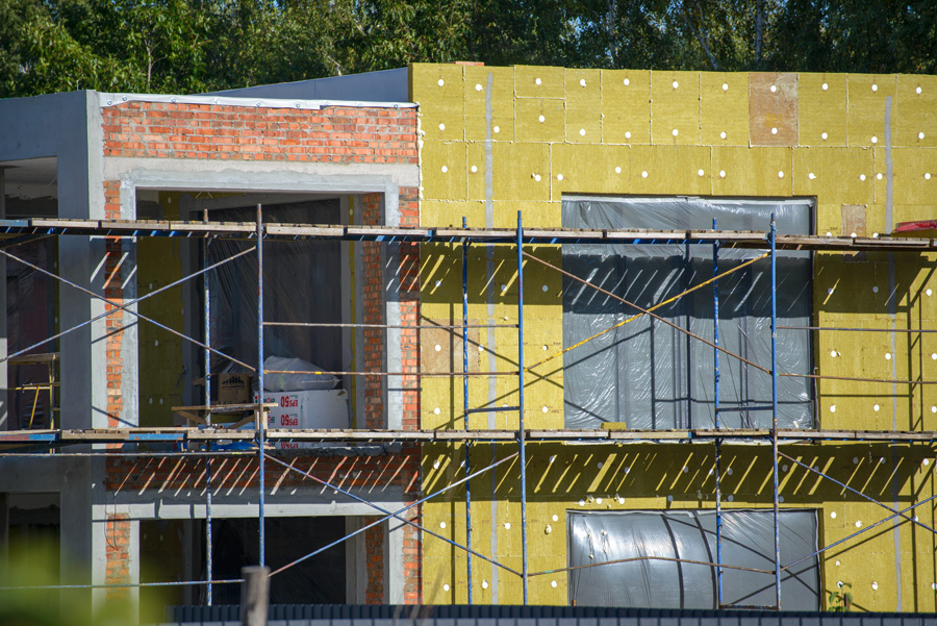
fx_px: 6510
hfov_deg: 8.2
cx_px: 468
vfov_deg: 5.5
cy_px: 313
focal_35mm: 250
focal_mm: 250
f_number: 5.6
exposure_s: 1/800
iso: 100
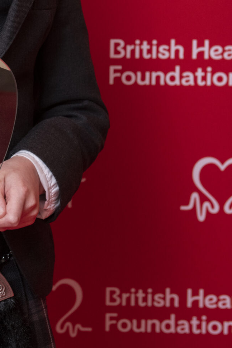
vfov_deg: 14.0
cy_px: 23
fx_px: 1402
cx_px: -74
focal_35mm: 145
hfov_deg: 9.3
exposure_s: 1/125
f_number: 4
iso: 1000
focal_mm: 55
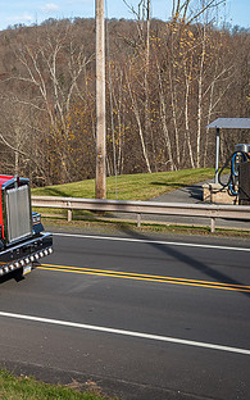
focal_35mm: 72
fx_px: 785
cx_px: -79
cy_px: 156
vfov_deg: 28.5
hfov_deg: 17.0
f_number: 2.2
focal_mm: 38
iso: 125
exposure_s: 1/160
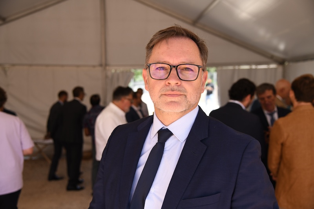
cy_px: 104
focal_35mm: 40
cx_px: 157
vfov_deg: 33.4
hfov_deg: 48.5
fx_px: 349
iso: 640
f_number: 4
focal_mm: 40
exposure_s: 1/1250
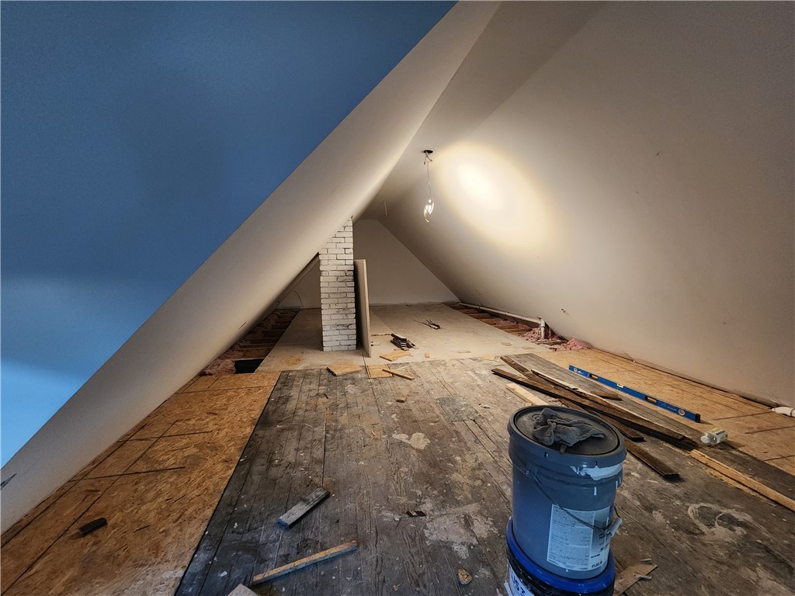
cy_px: 298
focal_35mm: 13
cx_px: 398
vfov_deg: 89.9
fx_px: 299
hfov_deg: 106.2
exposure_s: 1/30
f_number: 2.2
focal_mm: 2.2
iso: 640
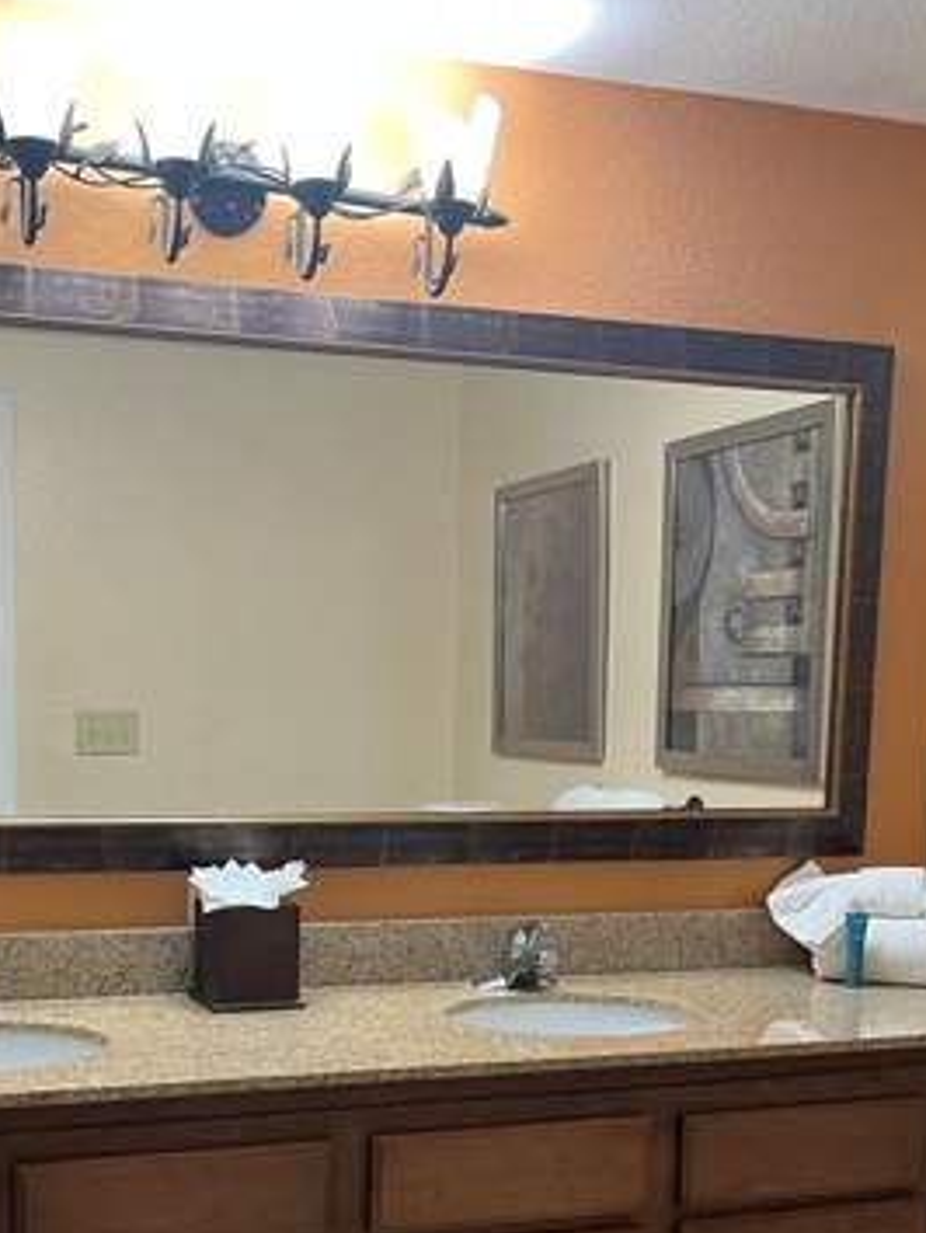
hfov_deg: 30.8
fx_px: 1674
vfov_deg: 39.4
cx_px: 352
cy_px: 913
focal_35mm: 47
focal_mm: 5.1
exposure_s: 1/60
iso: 160
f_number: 1.6
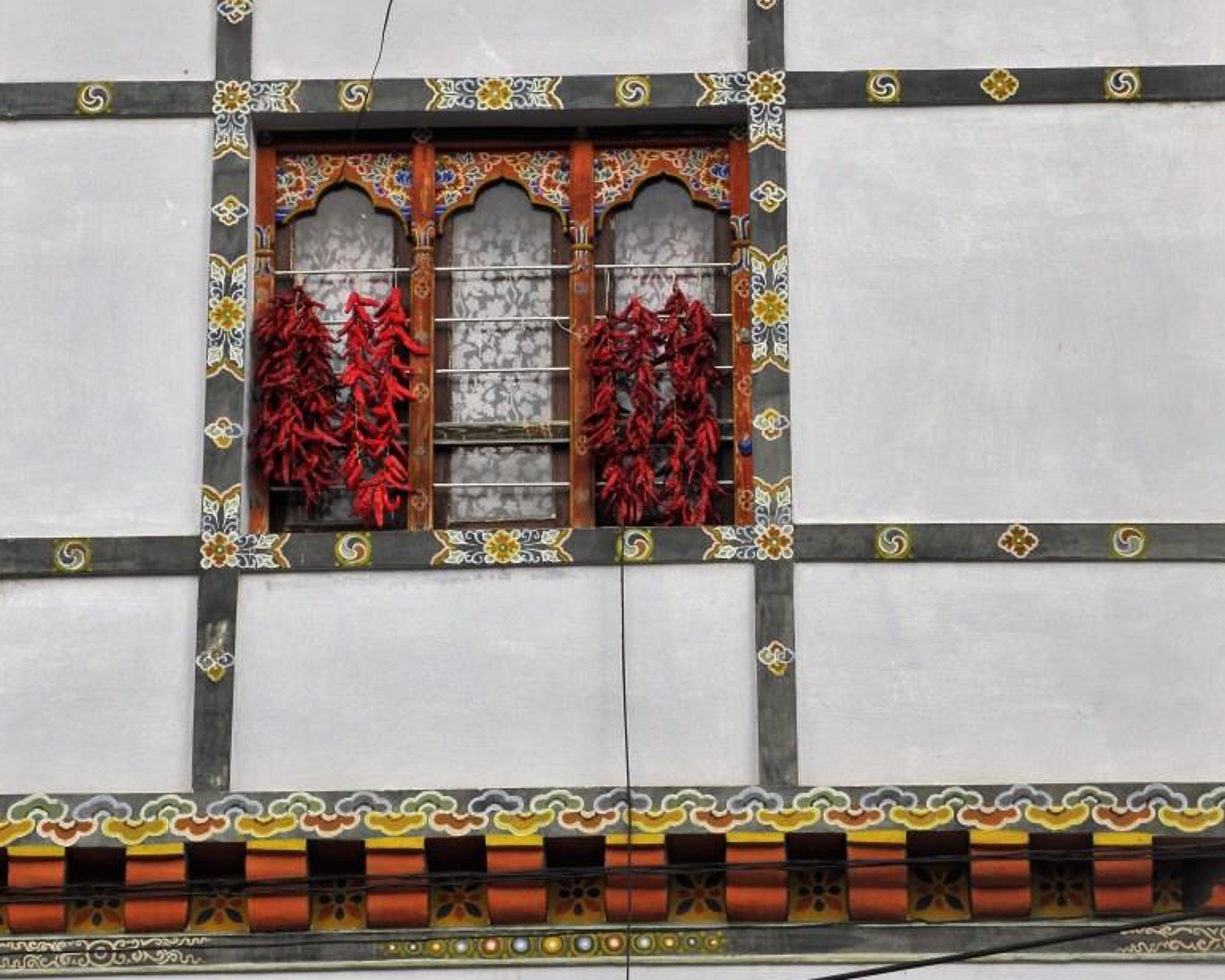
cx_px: 498
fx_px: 5585
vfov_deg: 10.0
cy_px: 379
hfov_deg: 12.5
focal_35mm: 154
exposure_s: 1/125
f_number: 4.3
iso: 125
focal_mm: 21.31
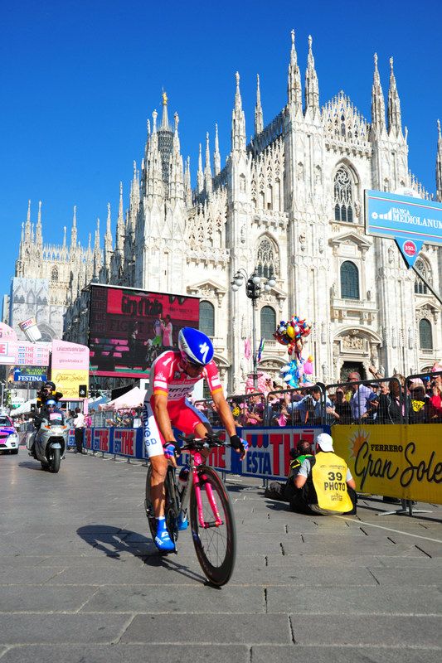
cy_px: 332
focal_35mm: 34
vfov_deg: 55.8
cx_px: 221
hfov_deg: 38.9
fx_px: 626
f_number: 9
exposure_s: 1/640
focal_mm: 34
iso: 400
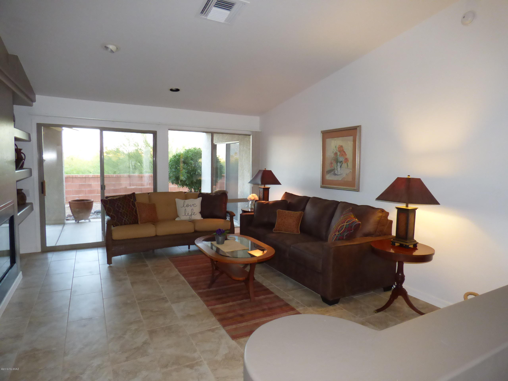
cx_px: 254
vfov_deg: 63.4
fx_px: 308
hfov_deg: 79.0
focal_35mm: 21
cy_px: 190
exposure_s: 1/60
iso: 500
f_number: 2.8
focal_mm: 3.61
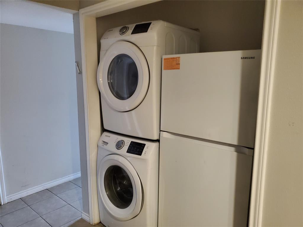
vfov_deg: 53.1
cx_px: 152
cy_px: 114
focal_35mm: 26
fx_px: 228
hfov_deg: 67.3
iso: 800
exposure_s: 1/40
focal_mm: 4.3
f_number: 1.5
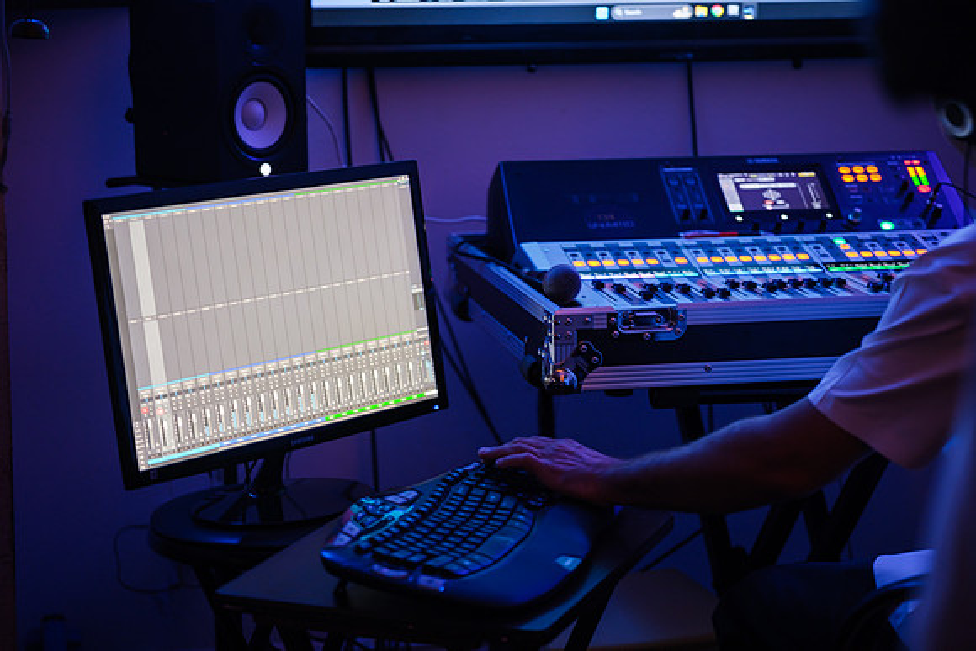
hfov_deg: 24.2
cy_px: 326
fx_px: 2278
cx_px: 488
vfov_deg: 16.3
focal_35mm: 84
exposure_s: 1/30
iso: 320
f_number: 1.7
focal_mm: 56
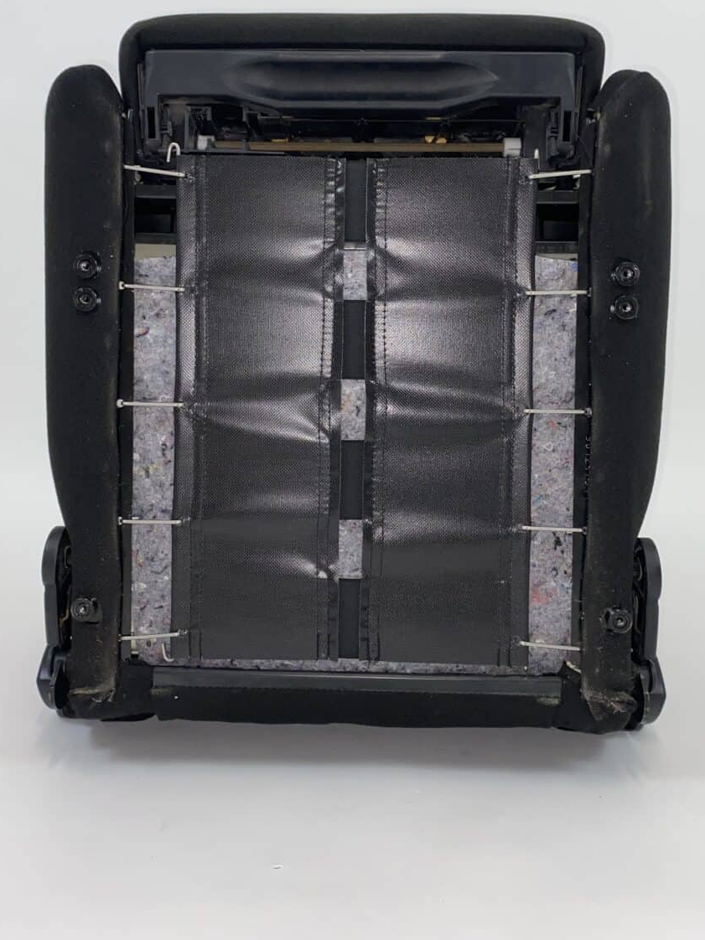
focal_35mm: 34
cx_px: 343
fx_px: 924
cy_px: 364
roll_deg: -1.7
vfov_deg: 53.5
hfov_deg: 41.8
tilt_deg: -2.4
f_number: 1.8
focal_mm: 4.25
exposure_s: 1/100
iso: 50
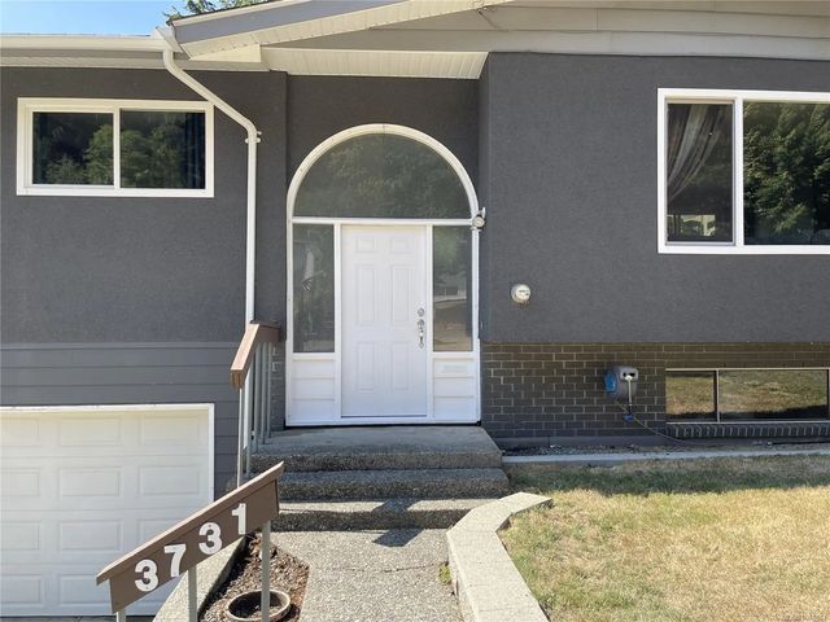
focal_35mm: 25
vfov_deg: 54.9
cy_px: 311
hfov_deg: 69.4
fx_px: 599
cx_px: 415
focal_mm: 5.1
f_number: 1.6
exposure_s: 1/731
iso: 32
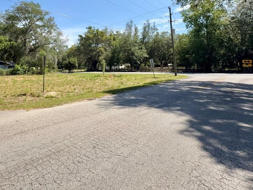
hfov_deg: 76.1
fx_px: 153
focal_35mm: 21
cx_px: 81
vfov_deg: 60.5
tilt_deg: +7.2
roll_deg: +1.6
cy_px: 52
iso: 50
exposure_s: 1/1901
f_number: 2.2
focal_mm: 2.22
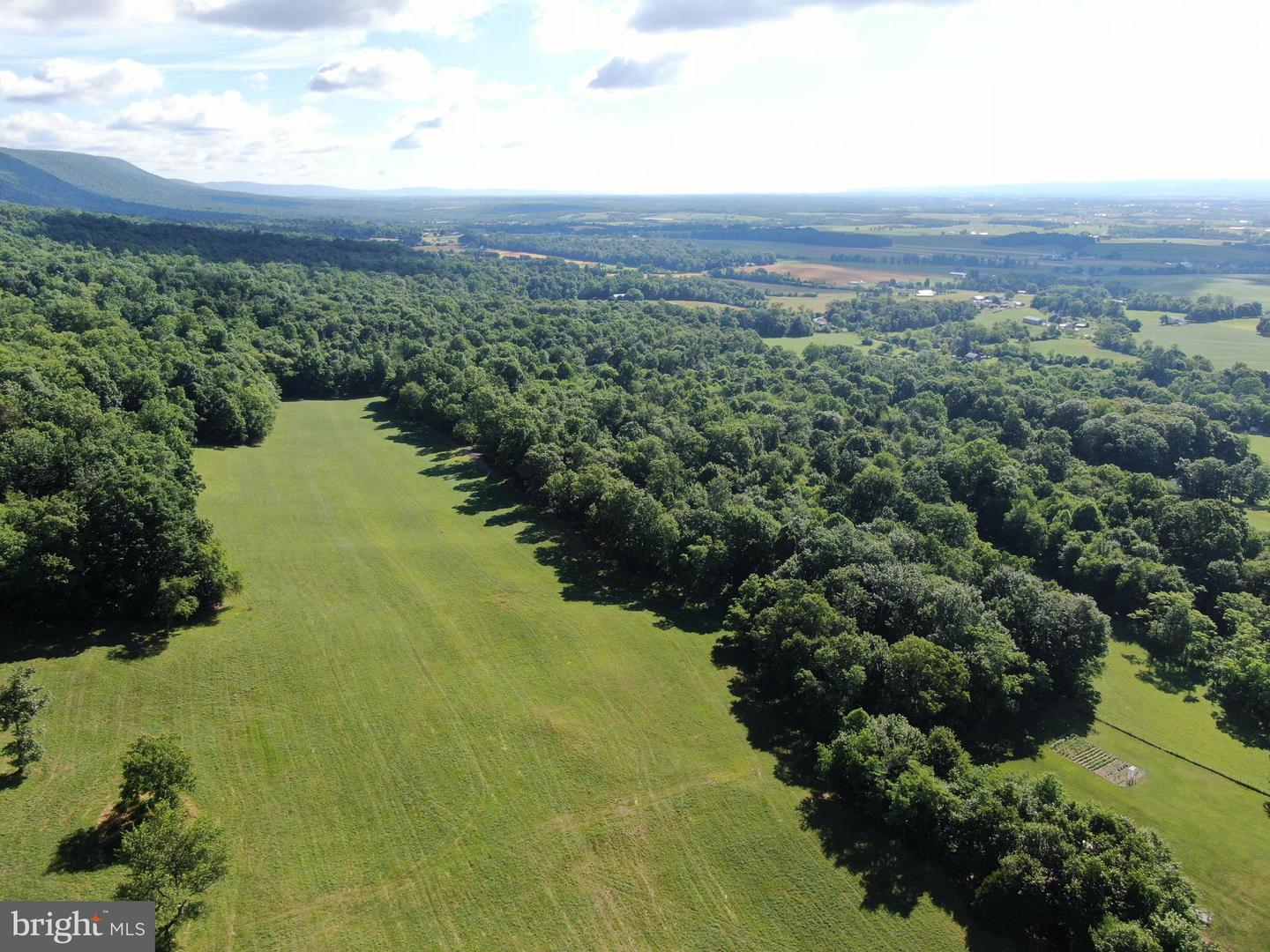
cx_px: 635
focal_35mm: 24
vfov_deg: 56.8
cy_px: 476
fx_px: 881
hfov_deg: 71.6
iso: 100
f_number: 2.8
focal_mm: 4.39
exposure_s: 1/800
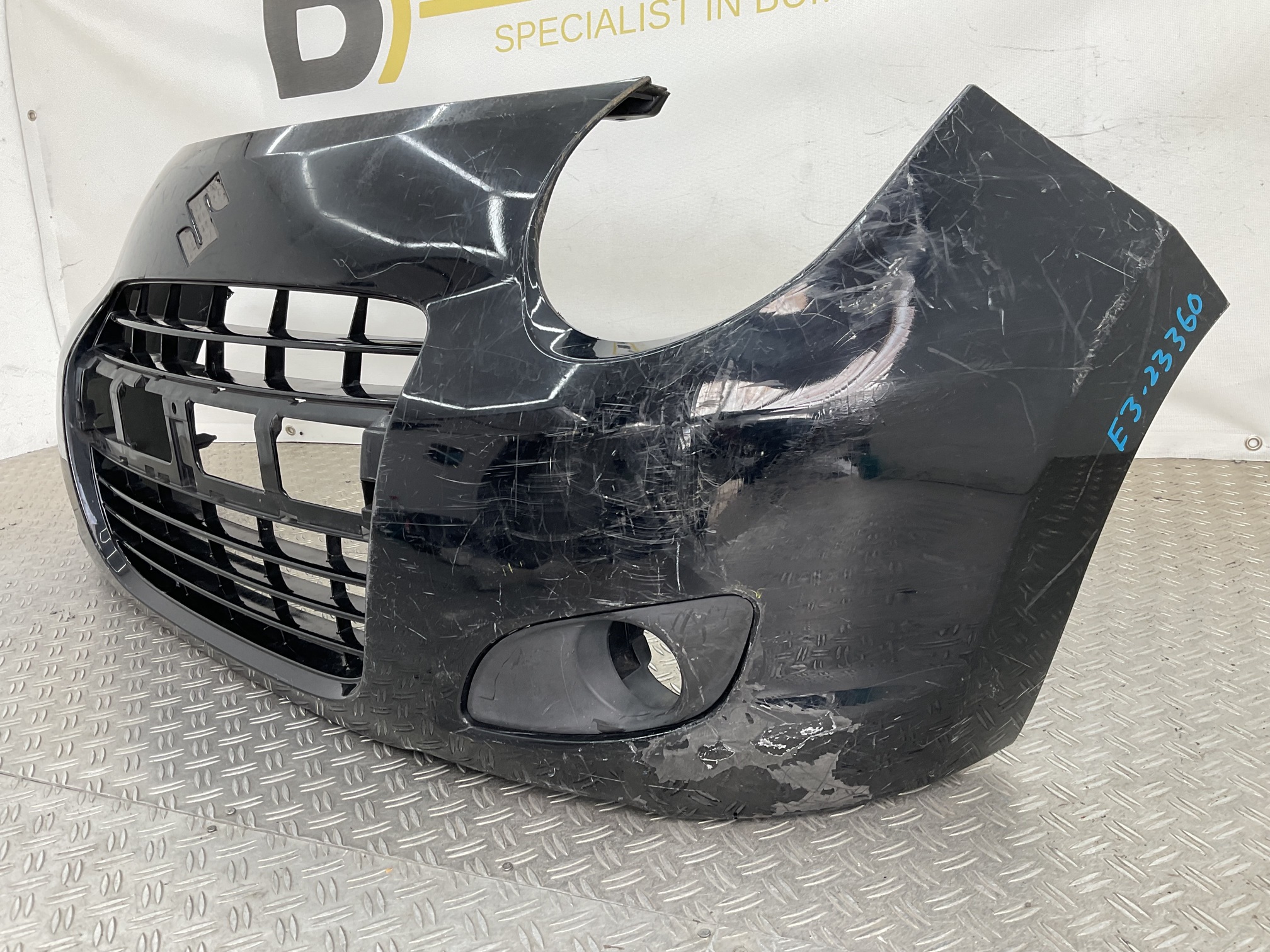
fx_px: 1064
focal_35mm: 29
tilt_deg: -17.0
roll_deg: +3.7
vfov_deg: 48.2
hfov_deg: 61.7
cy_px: 476
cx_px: 635
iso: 25
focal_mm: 3
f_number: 1.8
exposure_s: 1/100
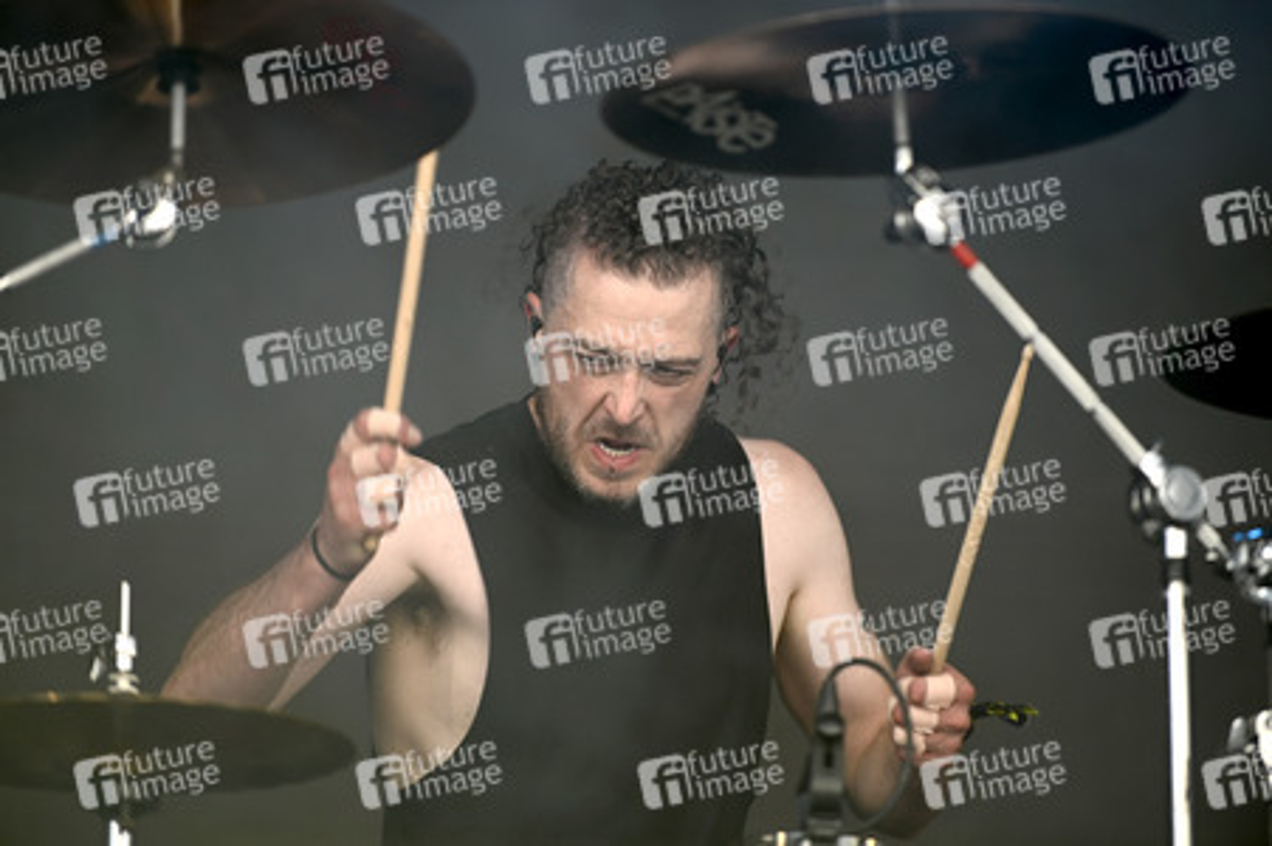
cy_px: 423
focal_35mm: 200
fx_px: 7061
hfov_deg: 10.3
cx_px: 636
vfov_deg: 6.9
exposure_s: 1/400
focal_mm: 200
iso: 320
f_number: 2.8
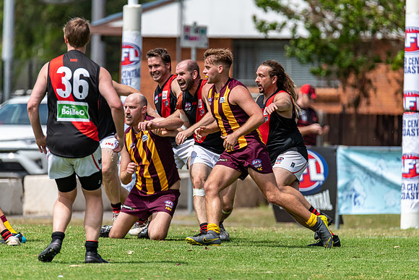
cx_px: 210
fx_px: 6573
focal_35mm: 565
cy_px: 140
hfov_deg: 3.7
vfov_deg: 2.4
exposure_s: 1/3200
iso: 800
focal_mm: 550
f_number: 6.3
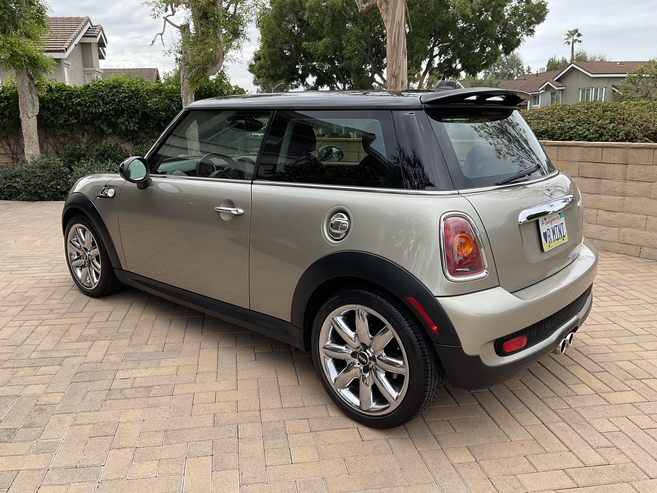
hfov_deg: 61.7
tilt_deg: -11.9
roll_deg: +1.3
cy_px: 246
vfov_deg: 48.2
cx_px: 328
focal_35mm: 29
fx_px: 550
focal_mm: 3
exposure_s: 1/504
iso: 16
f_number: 1.8
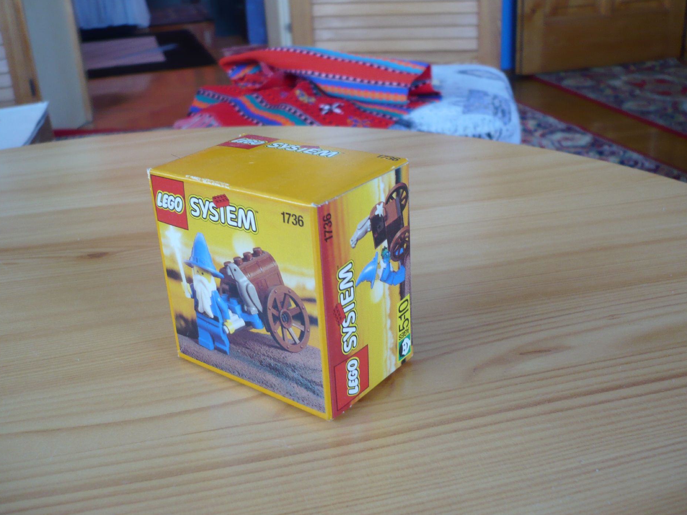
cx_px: 341
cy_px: 248
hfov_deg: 50.1
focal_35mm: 37
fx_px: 734
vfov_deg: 38.7
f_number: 2.8
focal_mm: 5.8
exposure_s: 1/25
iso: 100
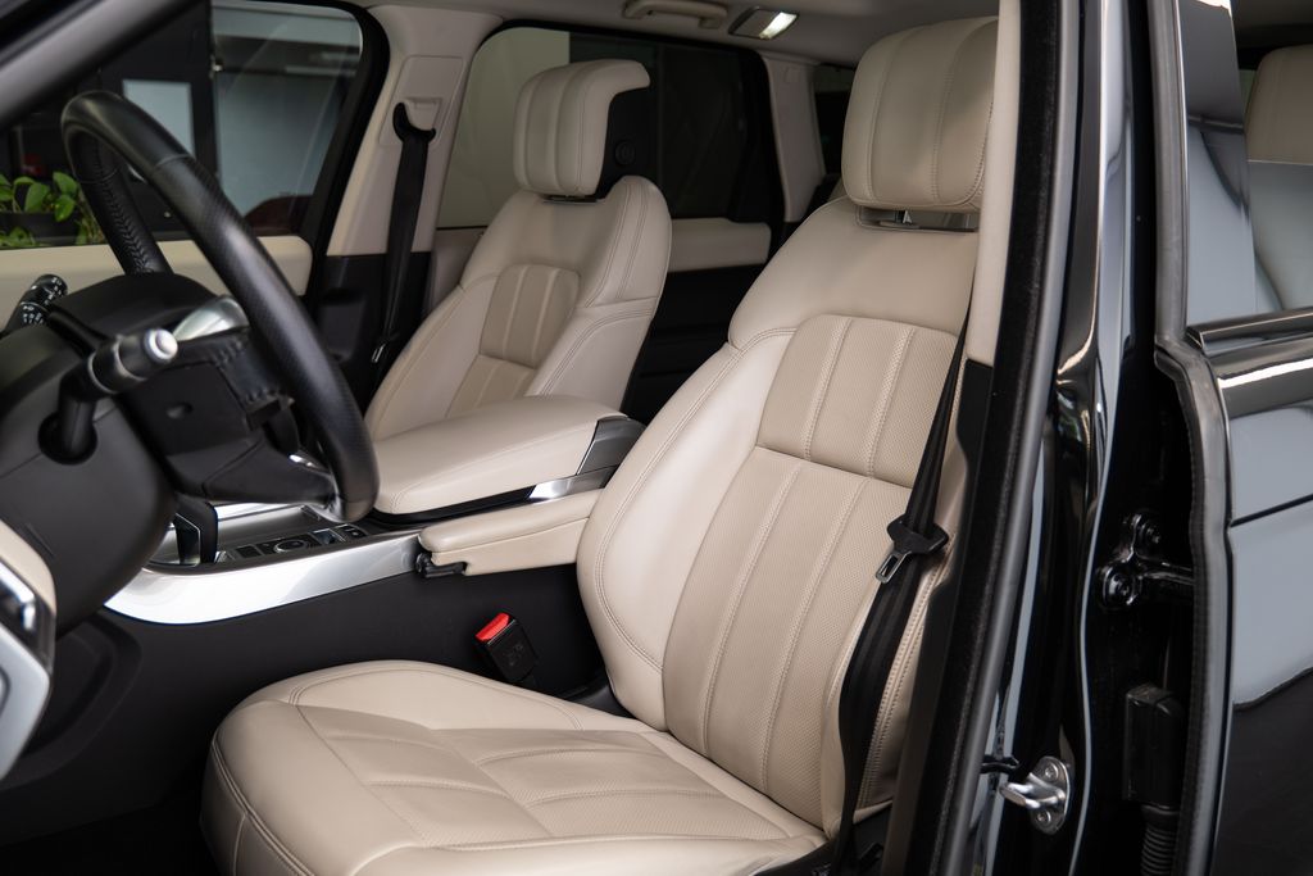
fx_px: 1241
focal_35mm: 34
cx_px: 690
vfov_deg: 38.9
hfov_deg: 55.7
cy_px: 427
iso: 250
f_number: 4.1
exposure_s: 1/50
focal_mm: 29
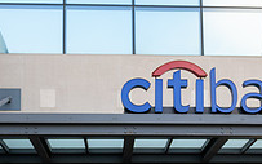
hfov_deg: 29.3
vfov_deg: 17.5
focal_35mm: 70
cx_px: 146
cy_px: 211
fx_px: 500
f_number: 3.2
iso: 200
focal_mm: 24
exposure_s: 1/400
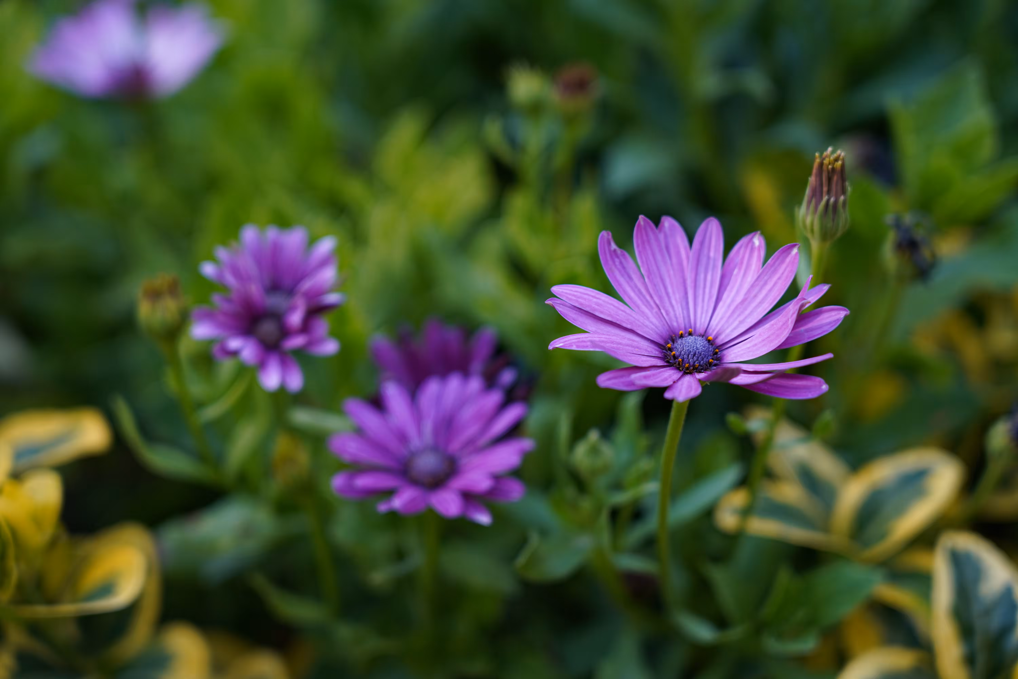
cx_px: 509
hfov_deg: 19.5
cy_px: 340
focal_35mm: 105
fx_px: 2969
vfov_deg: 13.0
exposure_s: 1/640
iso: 800
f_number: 4
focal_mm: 105
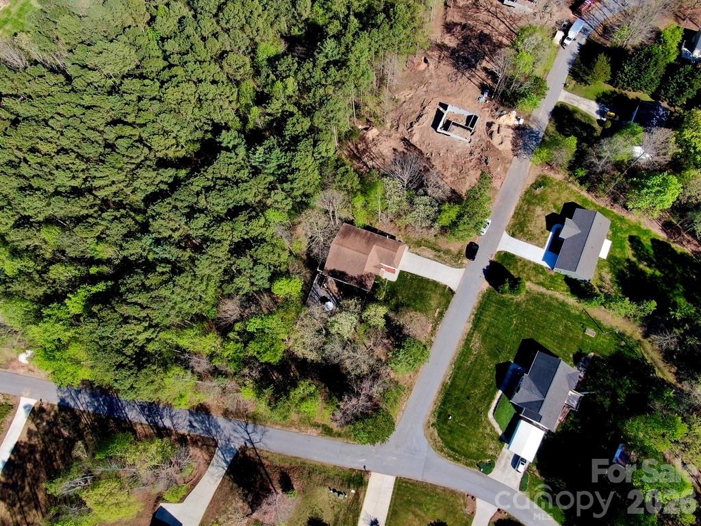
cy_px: 263
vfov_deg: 56.8
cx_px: 350
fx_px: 486
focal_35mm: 24
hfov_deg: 71.6
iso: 100
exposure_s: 1/1250
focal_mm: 4.39
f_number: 2.8
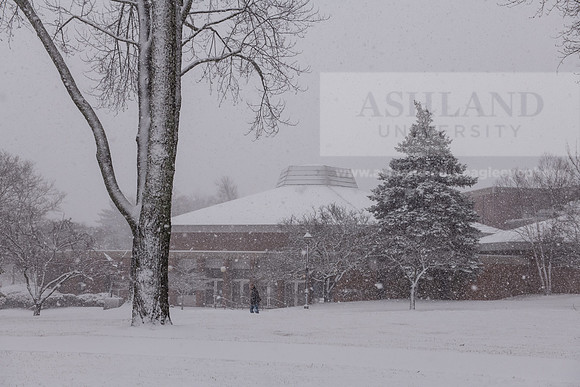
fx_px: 886
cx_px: 290
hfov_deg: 36.2
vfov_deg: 24.6
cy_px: 194
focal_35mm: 55
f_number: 7.1
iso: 800
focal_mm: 55
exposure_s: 1/500
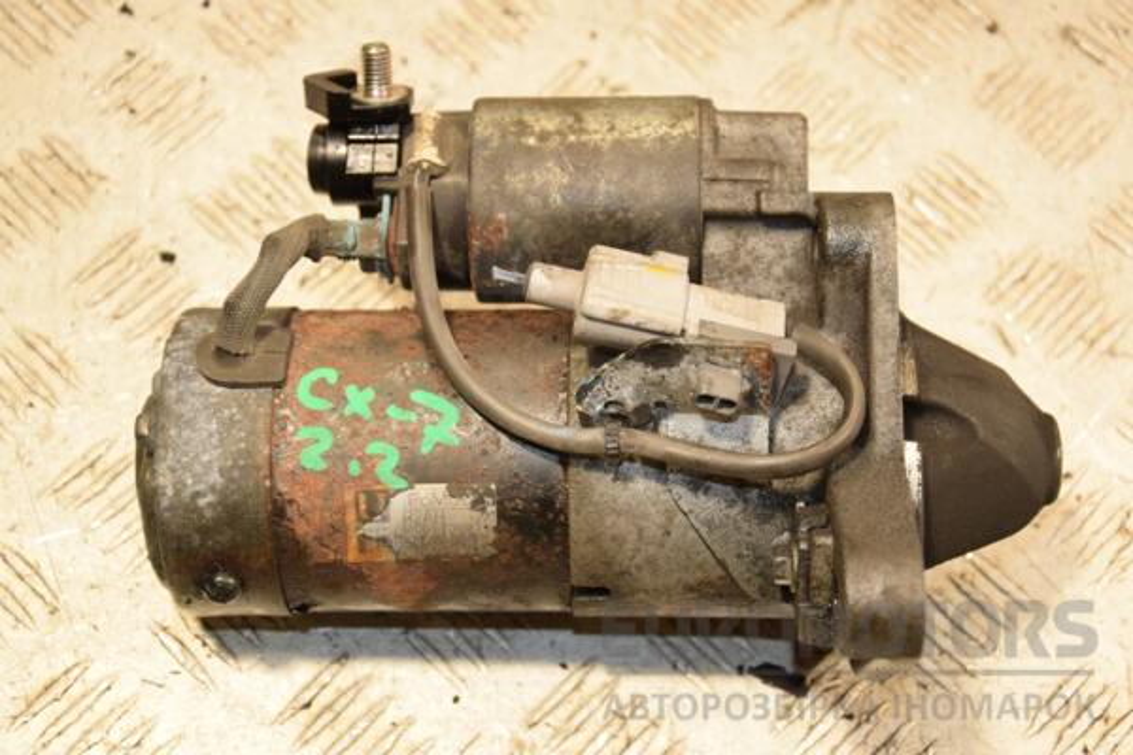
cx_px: 566
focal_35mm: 72
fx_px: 2266
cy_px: 378
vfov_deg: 18.9
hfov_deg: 28.1
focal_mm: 48
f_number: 4.8
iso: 800
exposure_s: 1/160
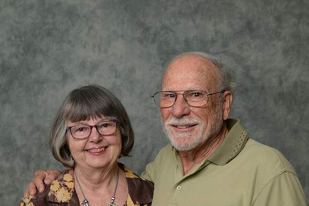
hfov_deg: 33.4
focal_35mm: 60
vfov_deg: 22.6
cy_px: 103
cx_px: 154
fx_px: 515
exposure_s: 1/125
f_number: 10
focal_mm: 60
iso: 400
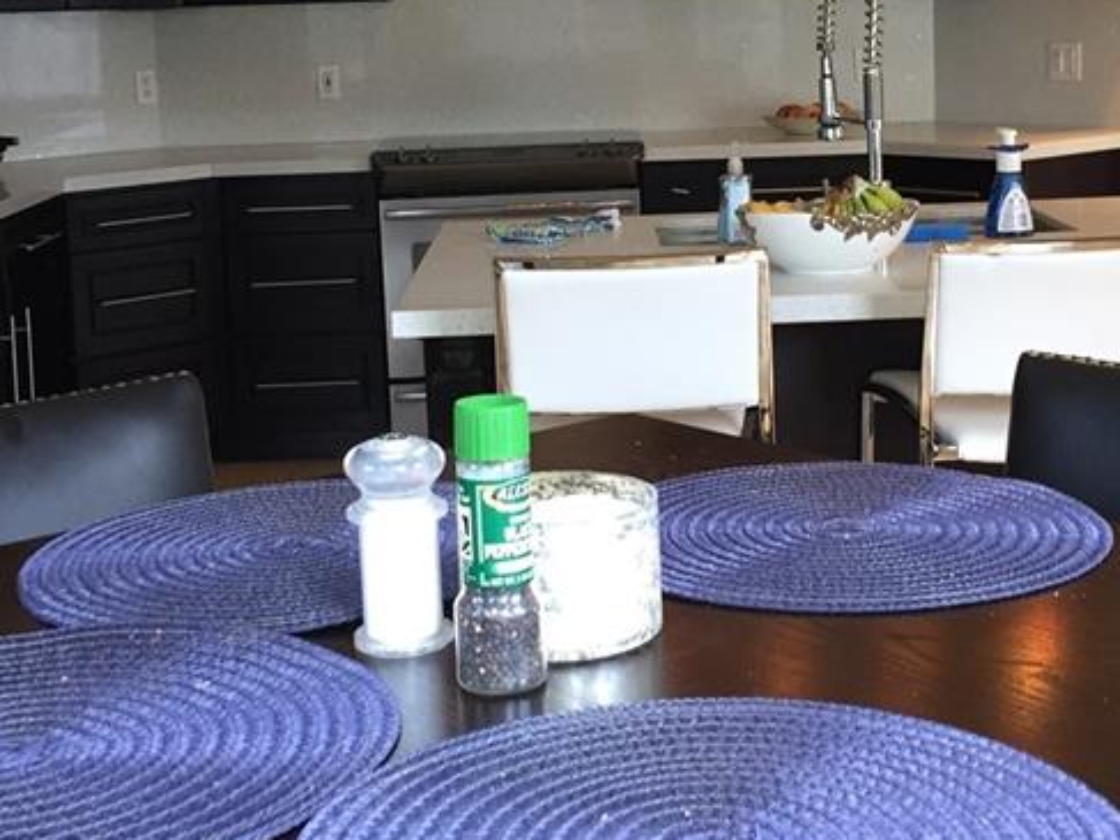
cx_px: 644
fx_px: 1973
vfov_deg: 23.8
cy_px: 237
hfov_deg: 31.6
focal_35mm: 61
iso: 100
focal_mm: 4.15
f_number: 2.2
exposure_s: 1/30
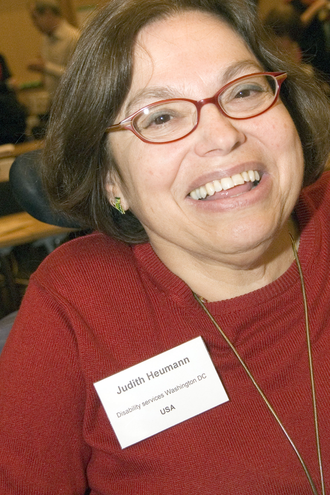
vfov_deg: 25.8
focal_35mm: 79
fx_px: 1083
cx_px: 190
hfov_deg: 17.3
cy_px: 240
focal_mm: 35
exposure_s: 1/30
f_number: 5.6
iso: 800
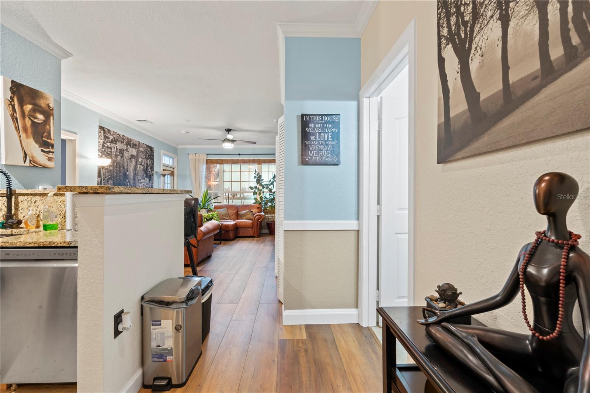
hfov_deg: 96.7
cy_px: 196
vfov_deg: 73.7
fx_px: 262
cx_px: 295
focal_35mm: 16
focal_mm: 16
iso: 100
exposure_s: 13
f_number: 11
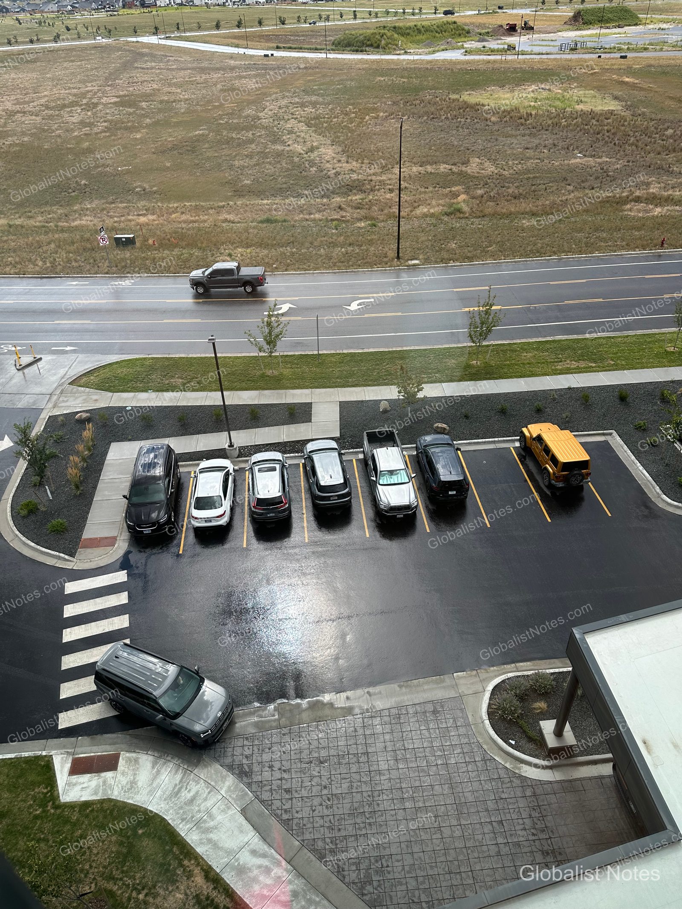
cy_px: 454
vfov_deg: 71.6
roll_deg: +2.9
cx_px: 341
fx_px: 630
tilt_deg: -36.0
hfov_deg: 56.8
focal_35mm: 24
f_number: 1.78
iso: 80
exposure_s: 1/1256
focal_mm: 6.86
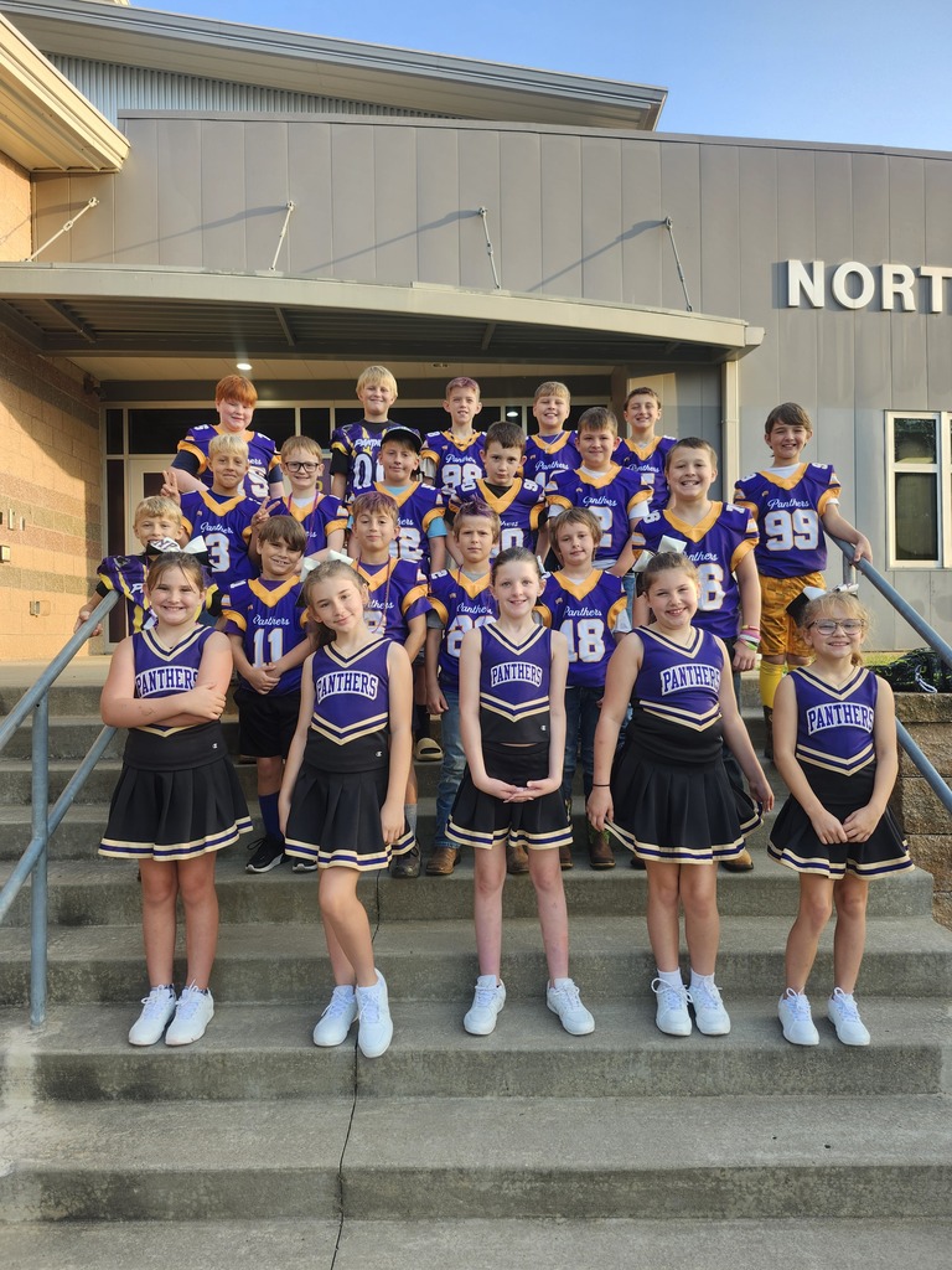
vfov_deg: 73.9
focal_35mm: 23
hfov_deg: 58.9
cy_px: 635
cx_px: 476
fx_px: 843
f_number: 1.8
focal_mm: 5.54
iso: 32
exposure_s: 1/180
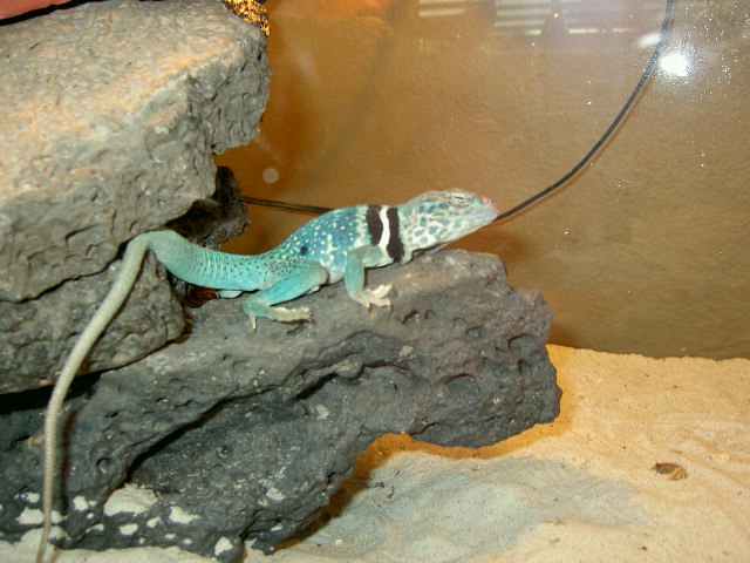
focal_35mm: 34
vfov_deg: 41.8
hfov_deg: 54.0
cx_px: 375
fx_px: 737
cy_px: 282
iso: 100
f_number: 2.8
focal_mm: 5.6
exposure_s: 1/60
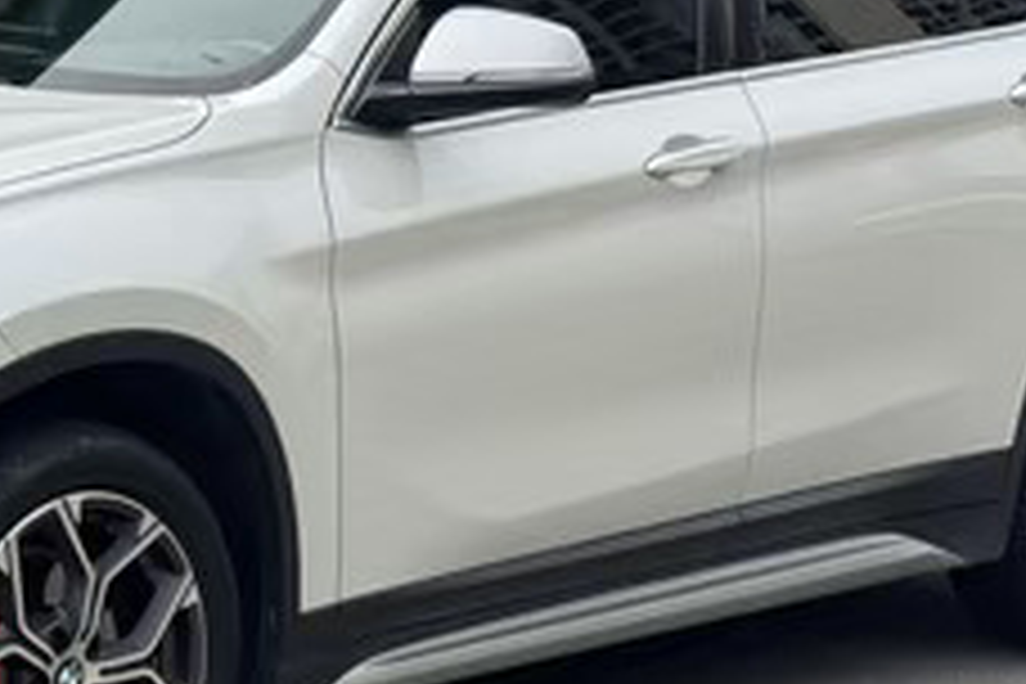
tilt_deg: -3.5
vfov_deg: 10.3
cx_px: 135
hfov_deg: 15.3
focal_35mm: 133
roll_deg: -1.3
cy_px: 112
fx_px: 3790
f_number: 1.78
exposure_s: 1/2331
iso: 64
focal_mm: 6.76
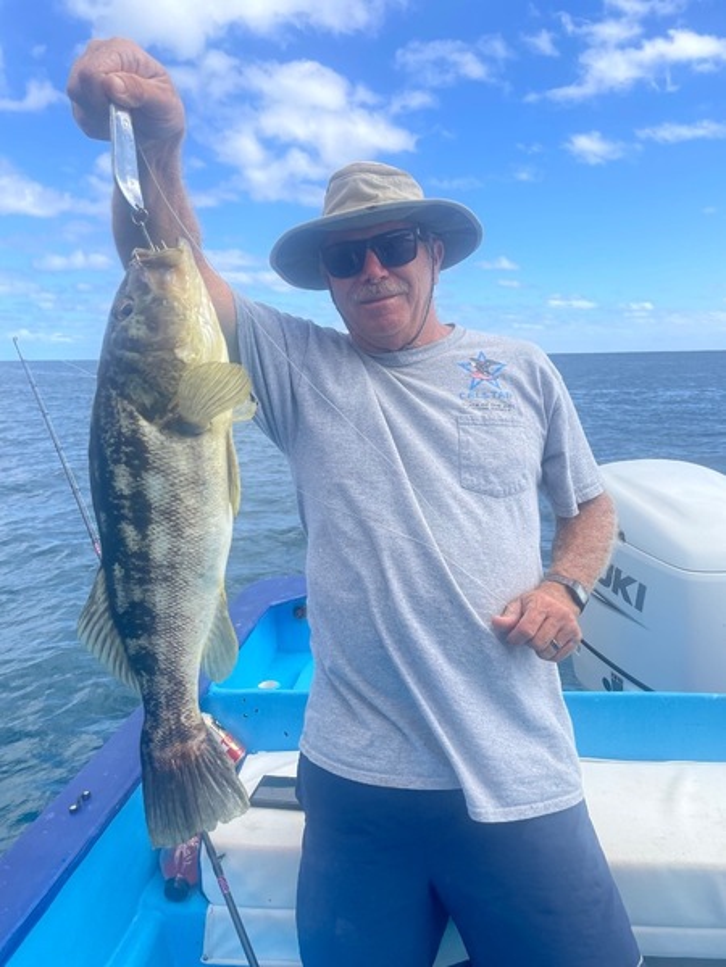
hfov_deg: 53.1
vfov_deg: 67.3
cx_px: 363
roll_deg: +0.7
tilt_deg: -8.3
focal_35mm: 26
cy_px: 484
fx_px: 727
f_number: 1.6
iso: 32
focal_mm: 4.2
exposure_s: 1/2681
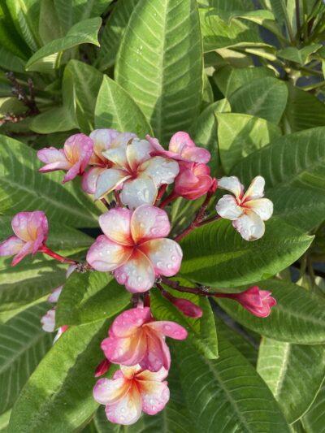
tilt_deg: -79.7
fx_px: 325
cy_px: 216
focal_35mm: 26
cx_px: 162
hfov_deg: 53.1
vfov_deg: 67.3
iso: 32
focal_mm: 4.2
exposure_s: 1/2053
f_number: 1.6
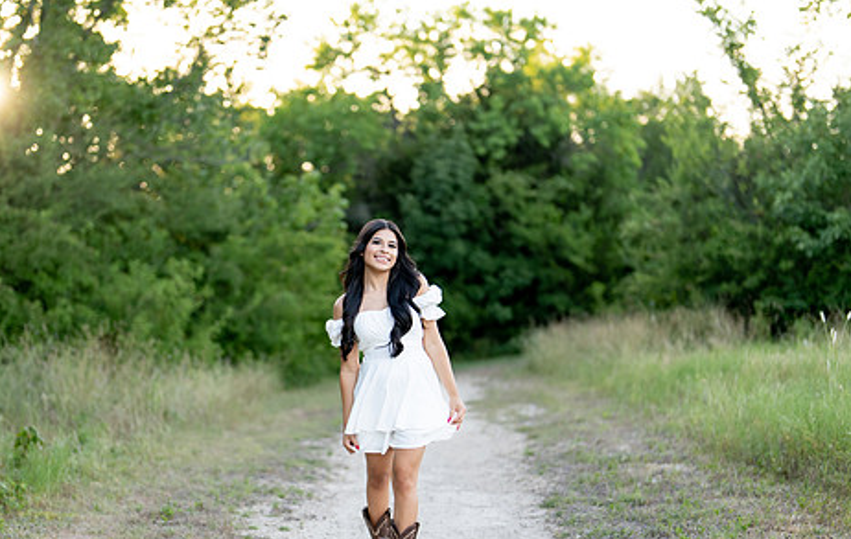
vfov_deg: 16.9
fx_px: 1817
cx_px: 342
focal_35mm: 78
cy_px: 332
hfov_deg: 26.3
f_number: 1.2
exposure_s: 1/1000
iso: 160
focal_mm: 50
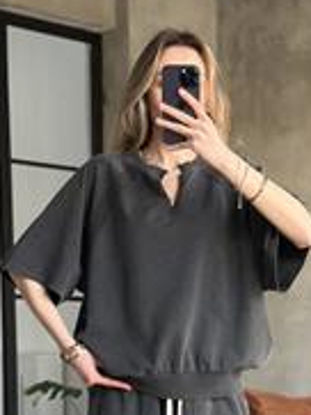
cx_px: 158
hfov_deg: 13.1
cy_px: 349
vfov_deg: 17.2
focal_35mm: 113
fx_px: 1352
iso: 250
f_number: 1.78
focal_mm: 6.86
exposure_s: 1/60
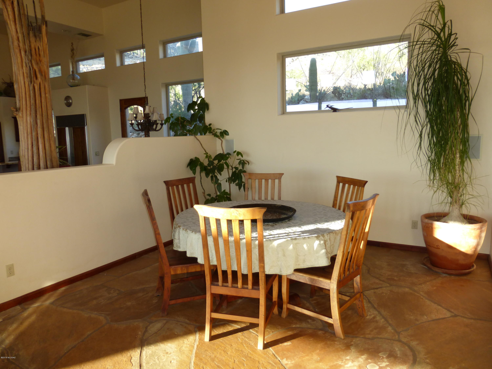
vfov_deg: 56.8
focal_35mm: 24
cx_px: 246
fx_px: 341
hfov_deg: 71.6
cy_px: 184
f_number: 3.3
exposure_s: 1/60
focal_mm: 4.3
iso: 100
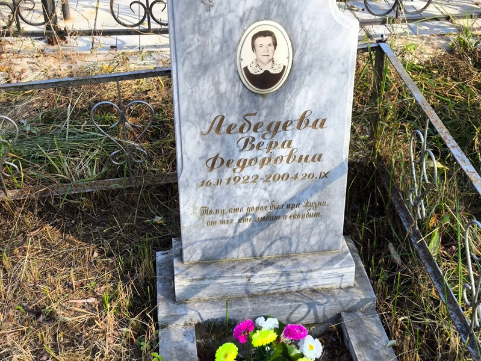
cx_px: 240
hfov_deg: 38.2
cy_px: 180
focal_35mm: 50
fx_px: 695
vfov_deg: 29.1
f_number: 1.7
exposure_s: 1/249
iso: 50
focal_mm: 4.71
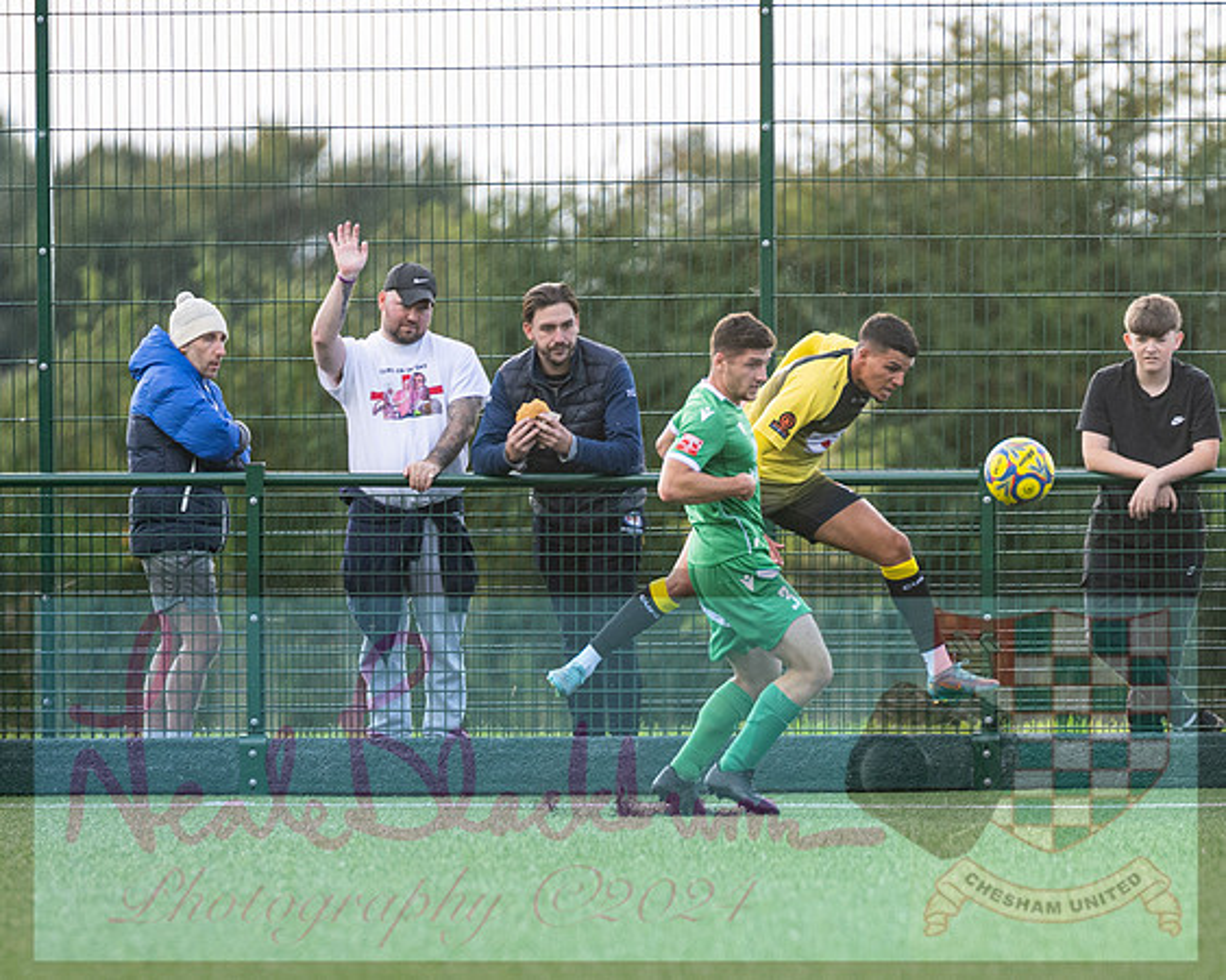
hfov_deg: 2.6
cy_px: 731
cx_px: 533
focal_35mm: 757
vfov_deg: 2.0
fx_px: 27468
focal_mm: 300
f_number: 4
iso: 400
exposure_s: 1/1600
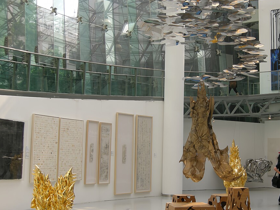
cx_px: 187
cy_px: 112
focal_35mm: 50
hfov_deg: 37.8
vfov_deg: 29.1
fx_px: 404
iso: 64
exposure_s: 1/67.6
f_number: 3
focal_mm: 7.5
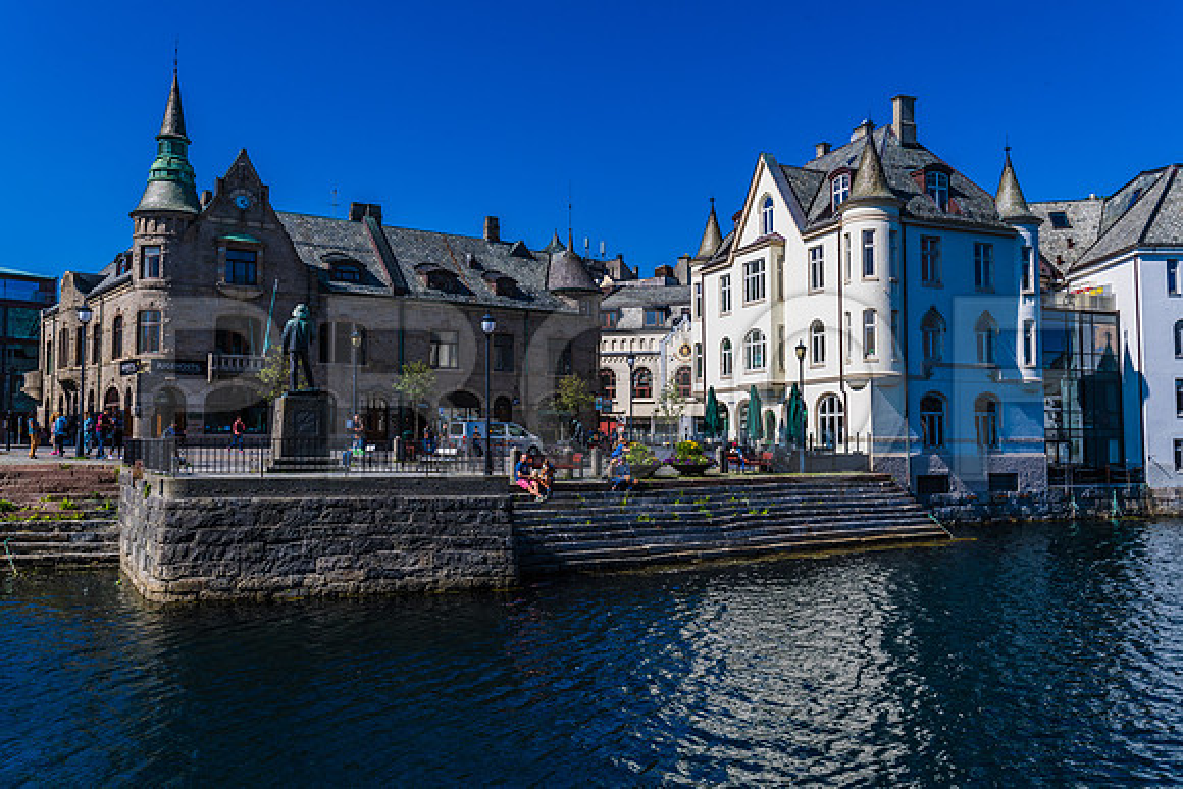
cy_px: 394
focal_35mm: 29
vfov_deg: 45.0
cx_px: 592
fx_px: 953
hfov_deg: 63.6
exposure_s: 1/320
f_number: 16
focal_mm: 29
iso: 200
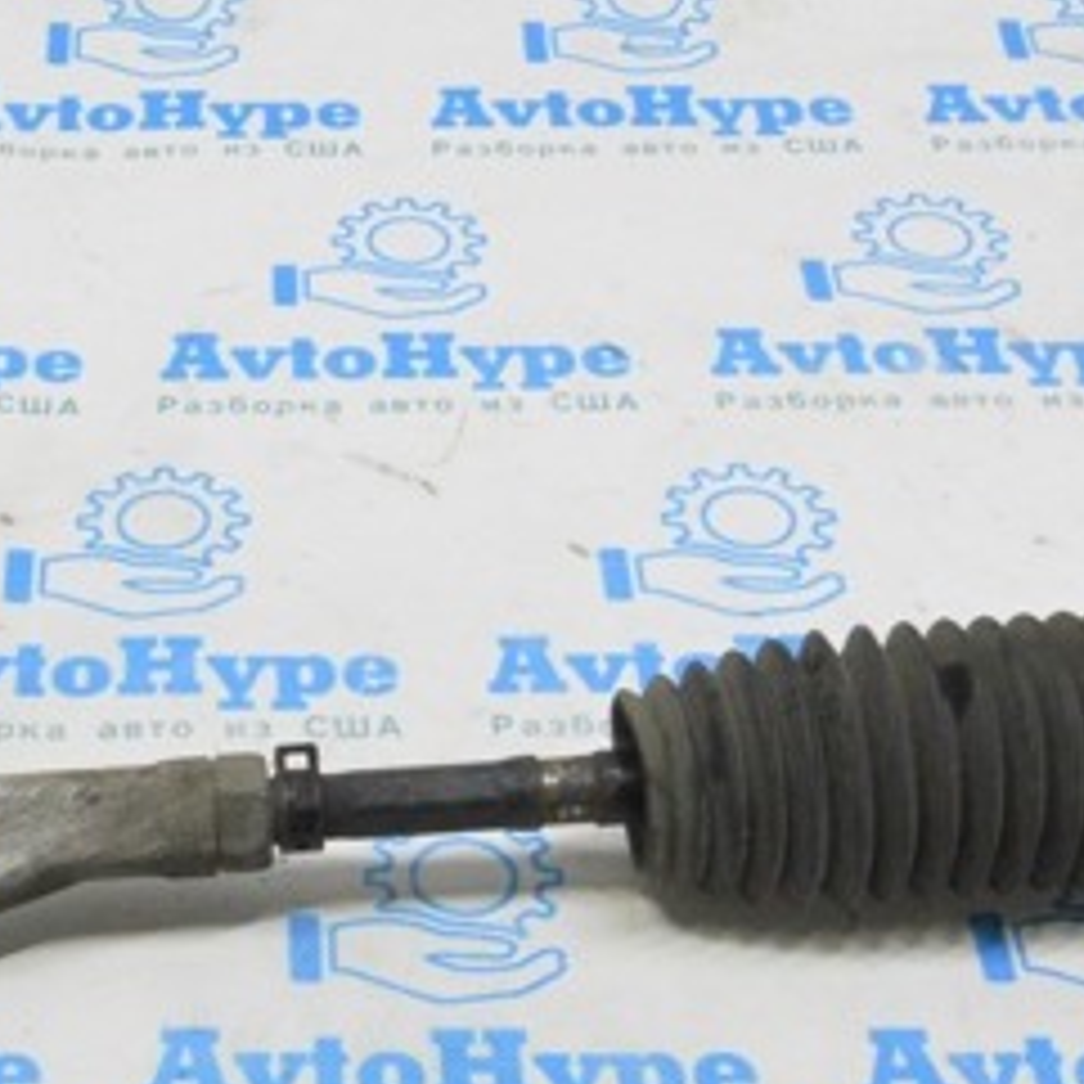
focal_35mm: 81
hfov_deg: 21.0
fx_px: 2870
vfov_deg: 21.4
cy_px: 591
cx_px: 157
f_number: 20
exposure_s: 1/20
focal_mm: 24
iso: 6400
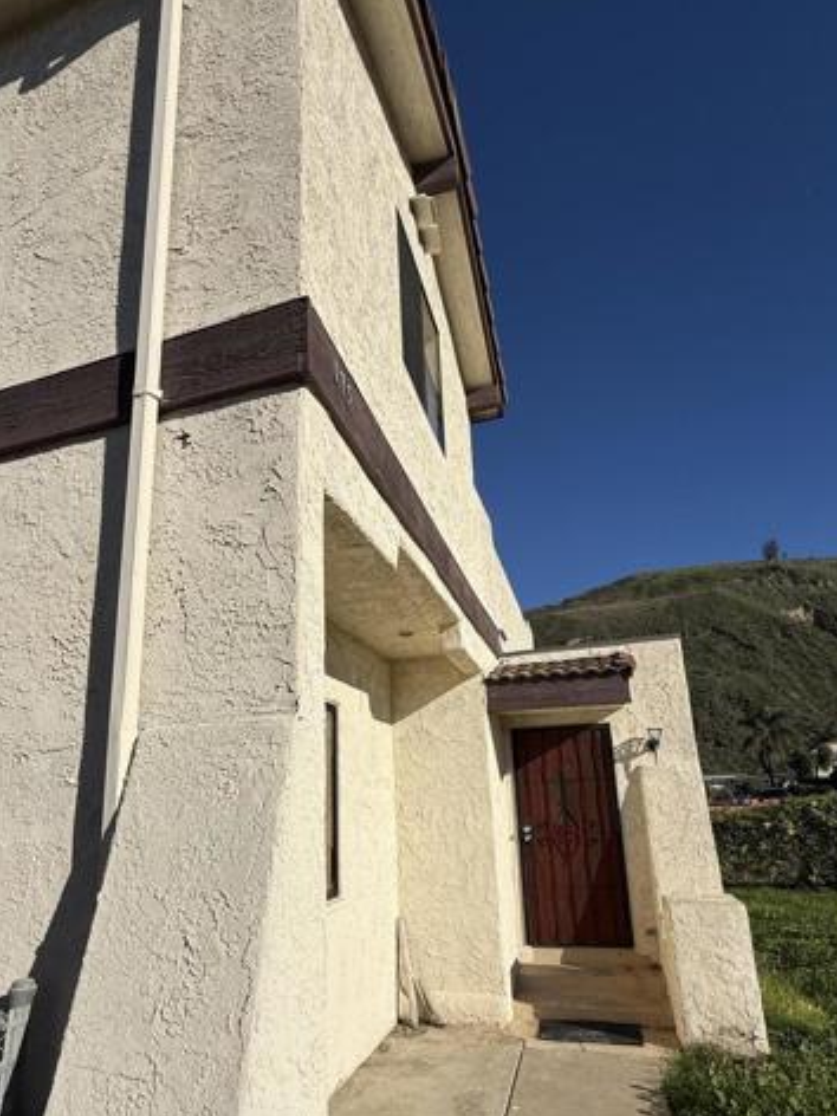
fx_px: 613
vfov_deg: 83.6
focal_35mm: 19
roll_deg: +2.3
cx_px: 409
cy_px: 674
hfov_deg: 68.7
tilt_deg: +13.1
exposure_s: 1/6173
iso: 40
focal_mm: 2.22
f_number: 2.2
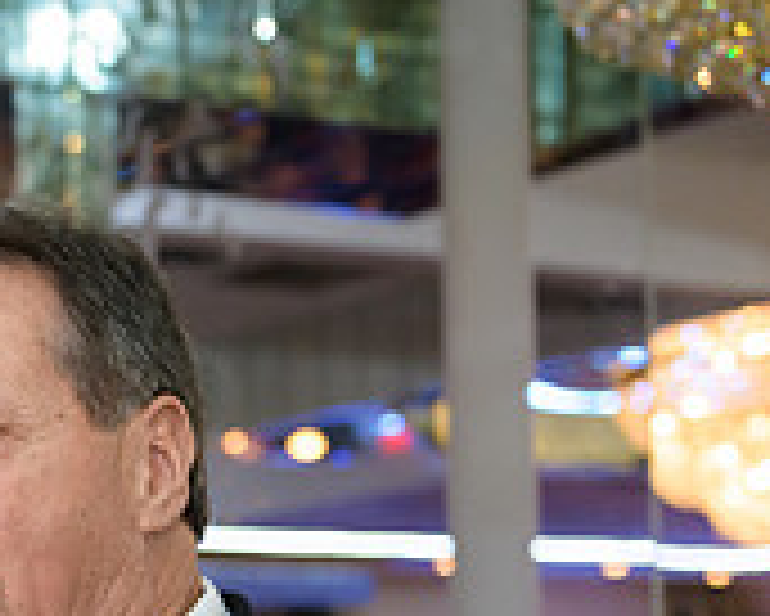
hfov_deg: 14.8
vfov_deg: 12.0
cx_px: -54
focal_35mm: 127
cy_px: 609
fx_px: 2896
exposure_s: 1/125
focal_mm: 40
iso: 1000
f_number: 3.2
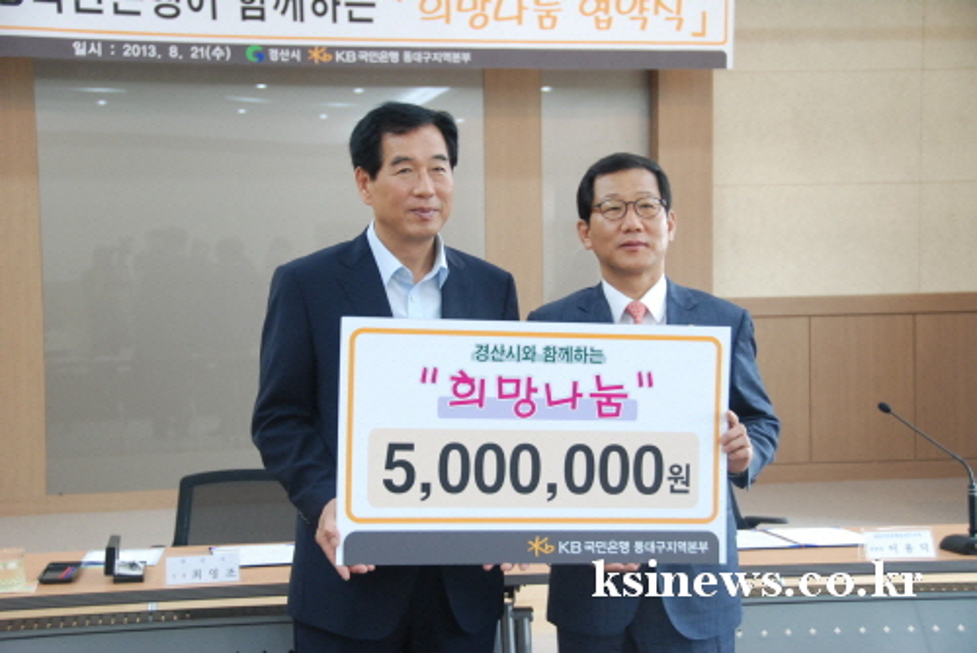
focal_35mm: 66
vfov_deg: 20.6
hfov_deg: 30.5
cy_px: 326
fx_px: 1792
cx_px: 488
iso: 800
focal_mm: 44
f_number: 4.5
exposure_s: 1/25
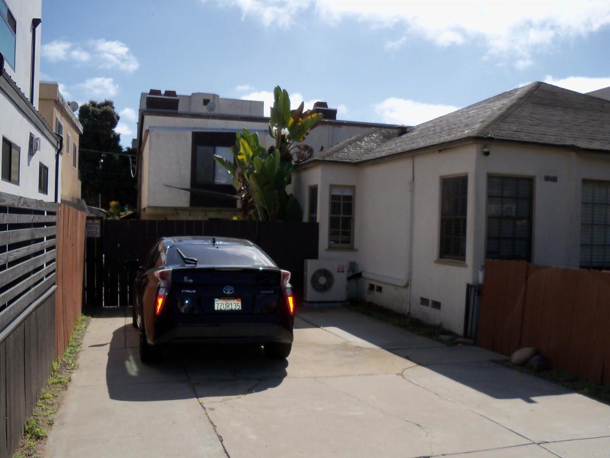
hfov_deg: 52.6
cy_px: 229
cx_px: 305
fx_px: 617
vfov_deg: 40.7
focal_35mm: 35
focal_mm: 6.2
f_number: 3.5
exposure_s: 1/1250
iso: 80
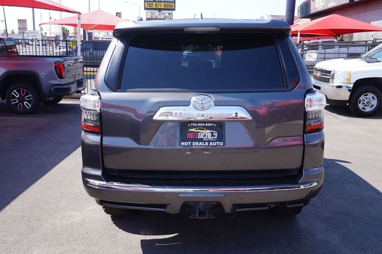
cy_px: 127
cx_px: 191
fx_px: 350
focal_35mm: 33
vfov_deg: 39.9
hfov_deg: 57.2
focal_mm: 22
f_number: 9
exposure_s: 1/80
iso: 100
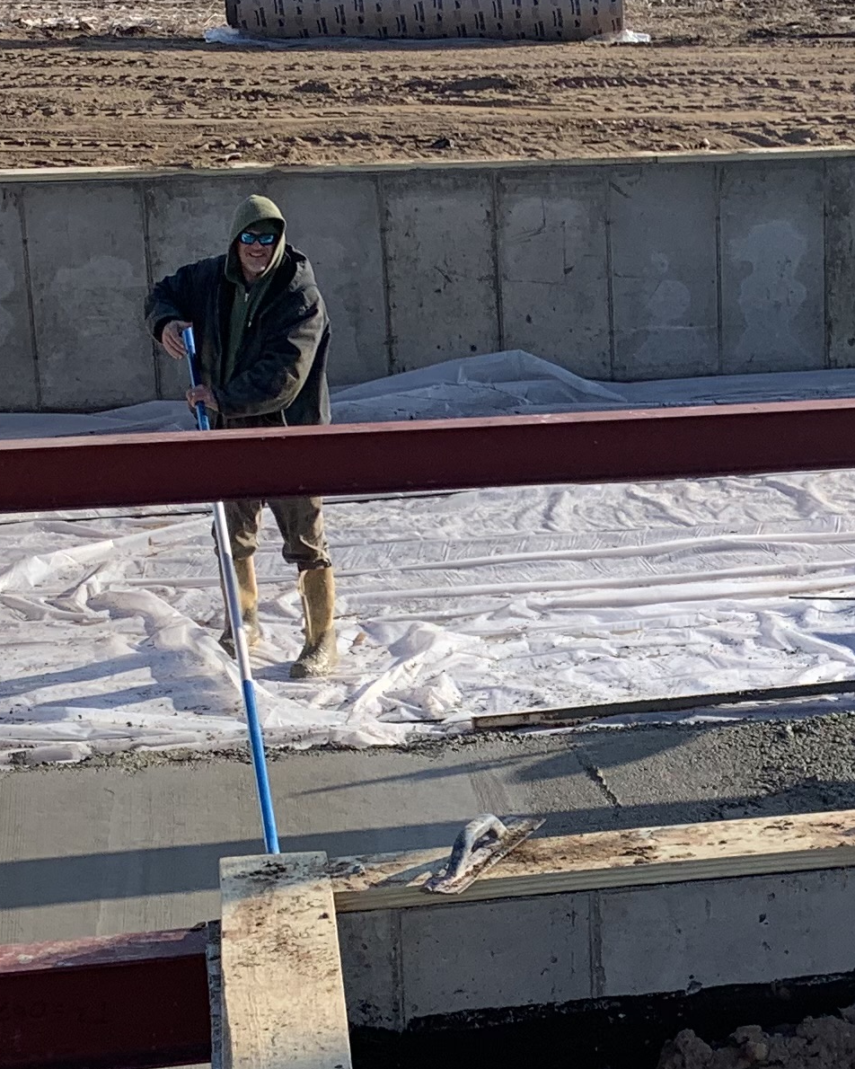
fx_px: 2720
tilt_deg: -16.9
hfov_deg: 17.6
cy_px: 571
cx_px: 791
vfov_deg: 22.2
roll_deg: +0.8
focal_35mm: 86
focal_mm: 4.25
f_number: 1.8
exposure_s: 1/1845
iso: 25
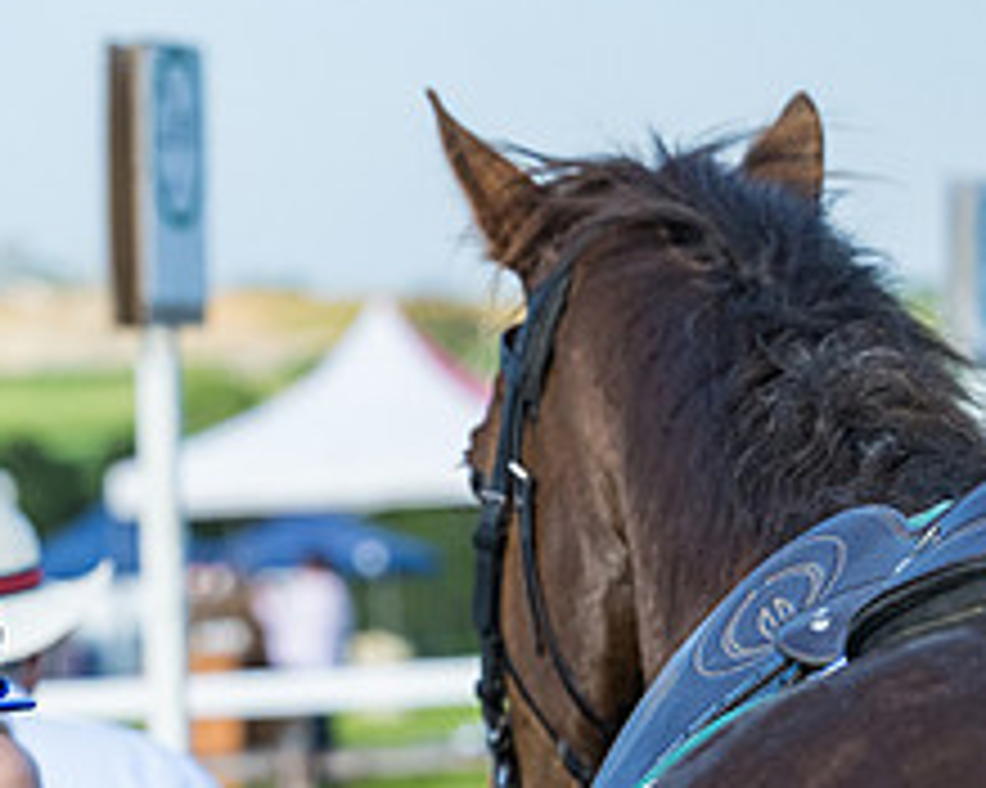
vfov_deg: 6.6
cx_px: -104
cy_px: 986
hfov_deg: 8.3
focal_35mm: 232
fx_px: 6767
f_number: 4
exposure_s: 1/5000
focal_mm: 80
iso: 800
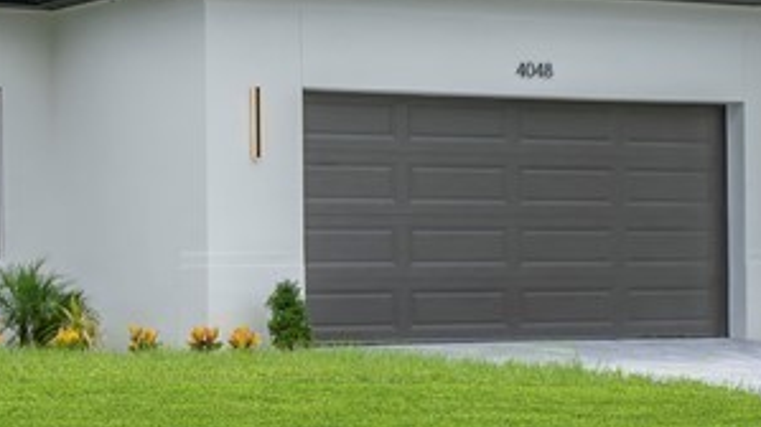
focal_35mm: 114
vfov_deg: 10.6
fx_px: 2300
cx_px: -202
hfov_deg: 17.7
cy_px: 128
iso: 100
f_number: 8
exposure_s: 1/250
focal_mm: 20
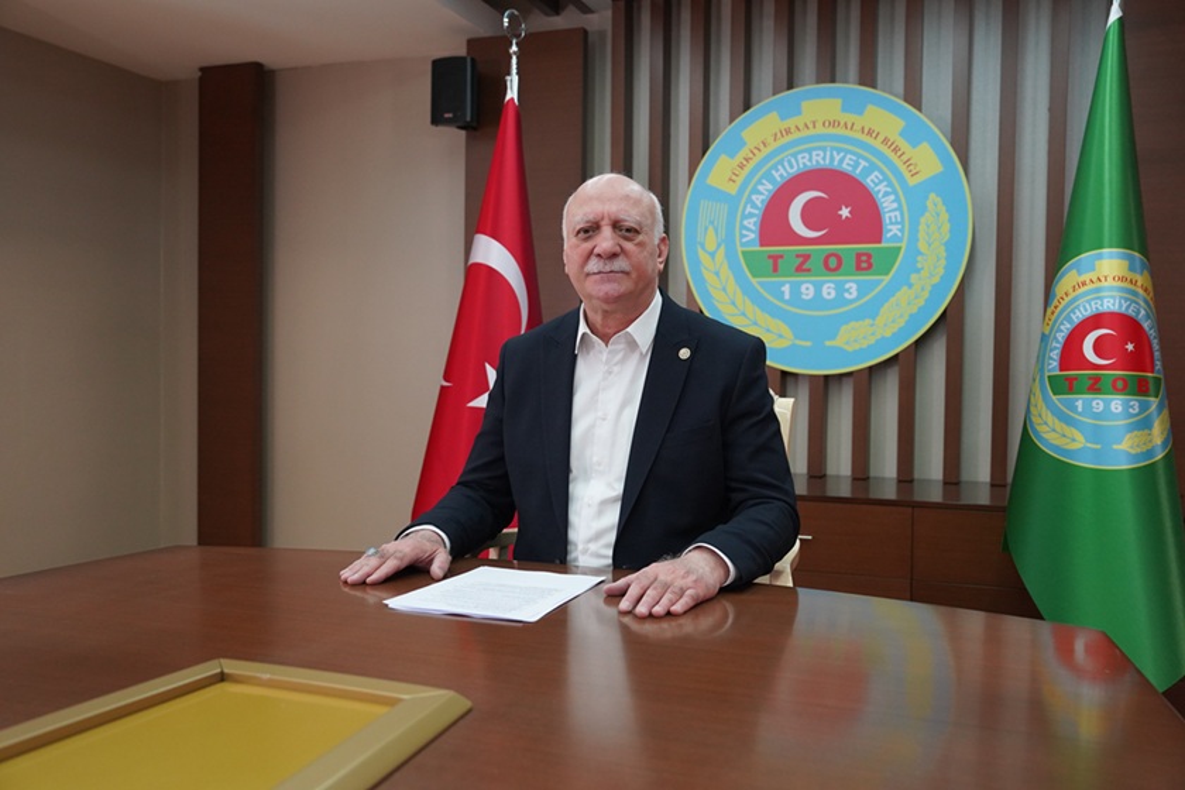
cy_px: 395
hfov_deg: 58.7
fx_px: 1053
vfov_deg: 41.1
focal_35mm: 32
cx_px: 592
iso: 3200
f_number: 4
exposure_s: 1/160
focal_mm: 32
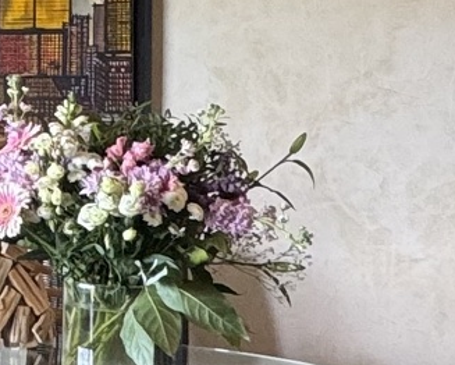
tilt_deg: -1.4
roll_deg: +0.2
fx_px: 1442
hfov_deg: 14.3
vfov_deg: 14.4
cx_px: -518
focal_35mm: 107
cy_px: 98
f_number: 2.2
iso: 160
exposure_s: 1/50
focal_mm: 2.22
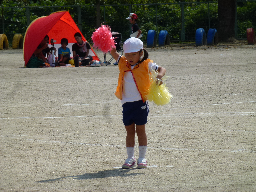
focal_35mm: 249
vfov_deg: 6.0
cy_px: 96
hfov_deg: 8.0
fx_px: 1841
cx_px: 128
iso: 100
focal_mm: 44.5
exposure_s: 1/1000
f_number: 5.6
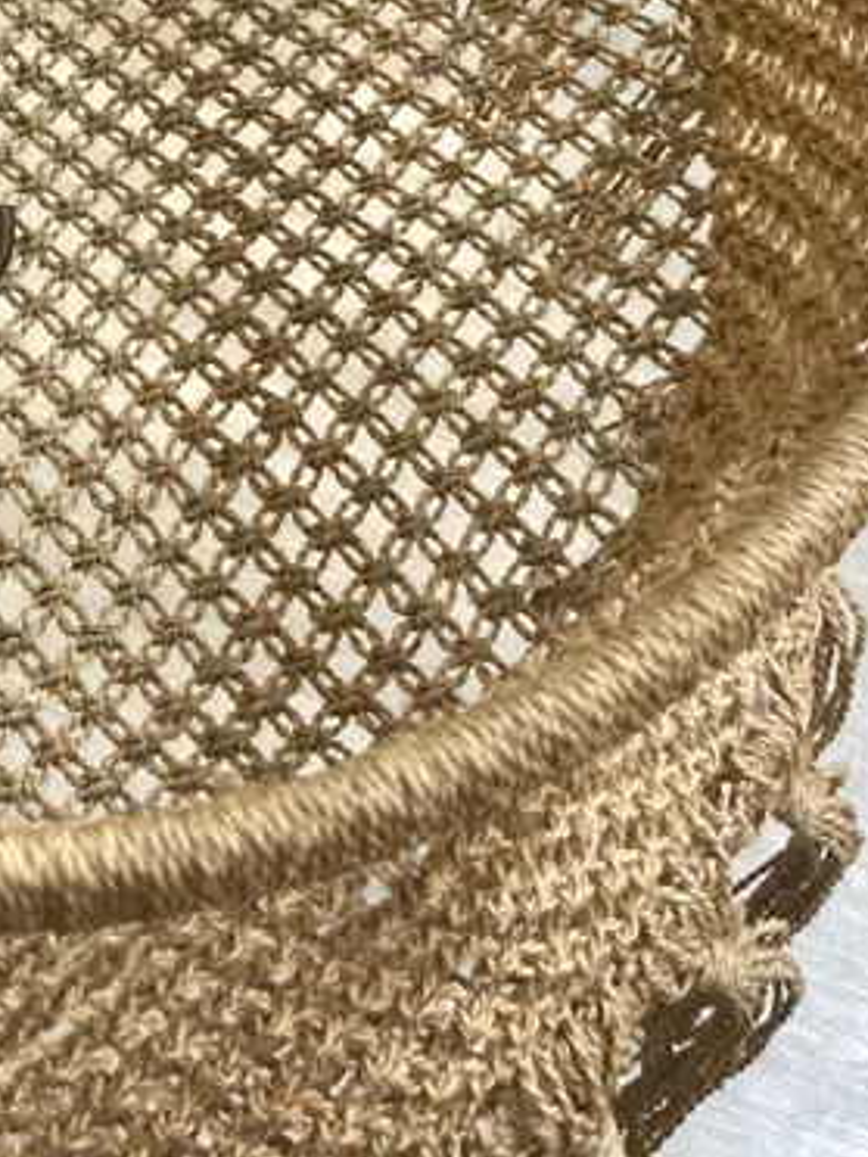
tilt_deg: -42.8
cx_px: -6
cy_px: -84
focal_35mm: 77
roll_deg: -1.9
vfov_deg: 23.9
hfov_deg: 18.6
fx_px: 2574
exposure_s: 1/50
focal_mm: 3.99
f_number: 1.8
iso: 125
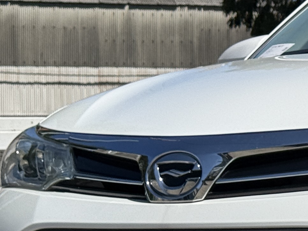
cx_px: 494
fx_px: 1780
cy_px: 117
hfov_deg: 9.5
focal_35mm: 200
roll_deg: +1.1
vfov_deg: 7.4
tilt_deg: +1.6
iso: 64
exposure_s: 1/11364
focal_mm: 6.76
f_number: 1.78
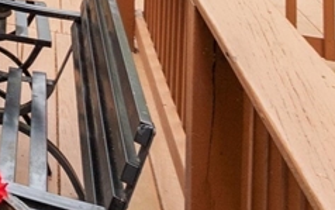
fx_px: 722
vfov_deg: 13.5
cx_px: -381
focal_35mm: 79
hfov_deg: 16.9
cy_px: -243
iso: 200
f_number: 8
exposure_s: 1/125
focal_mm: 12
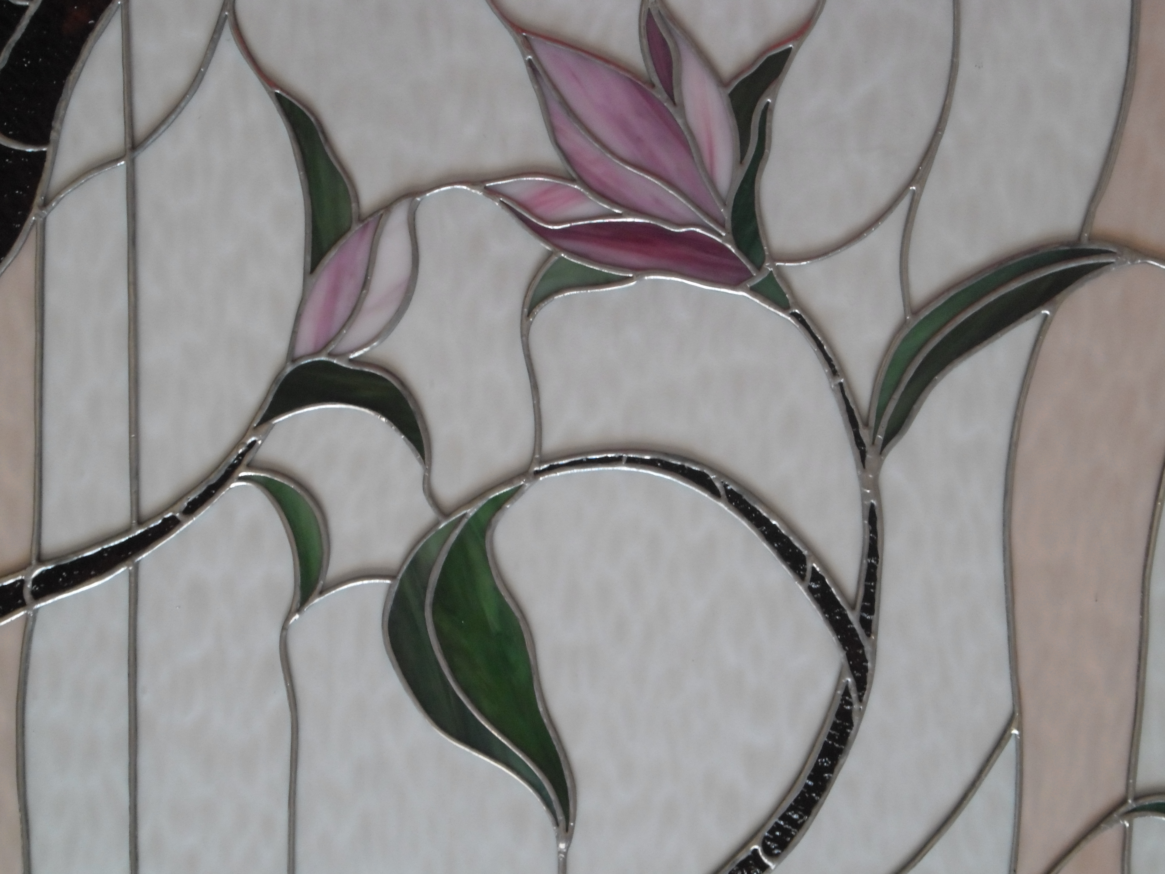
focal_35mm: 44
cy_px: 437
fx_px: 1481
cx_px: 582
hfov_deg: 42.9
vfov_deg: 32.9
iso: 200
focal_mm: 7.8
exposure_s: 1/22
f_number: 4.5
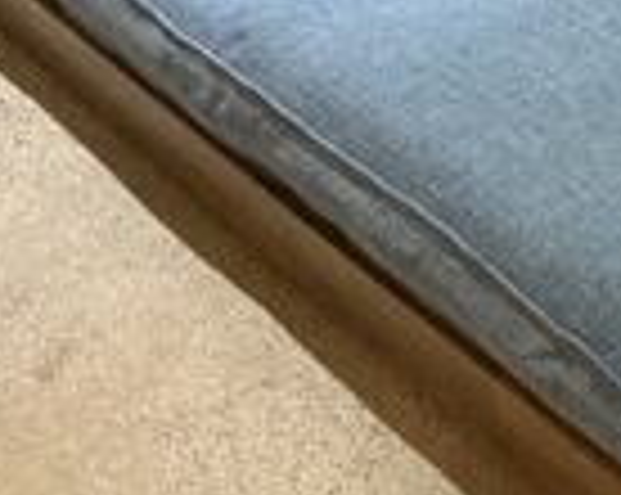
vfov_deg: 16.0
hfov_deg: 19.2
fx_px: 1688
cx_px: 810
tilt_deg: -30.7
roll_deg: +1.5
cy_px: -97
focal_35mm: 92
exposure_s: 1/60
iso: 400
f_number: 1.6
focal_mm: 5.96
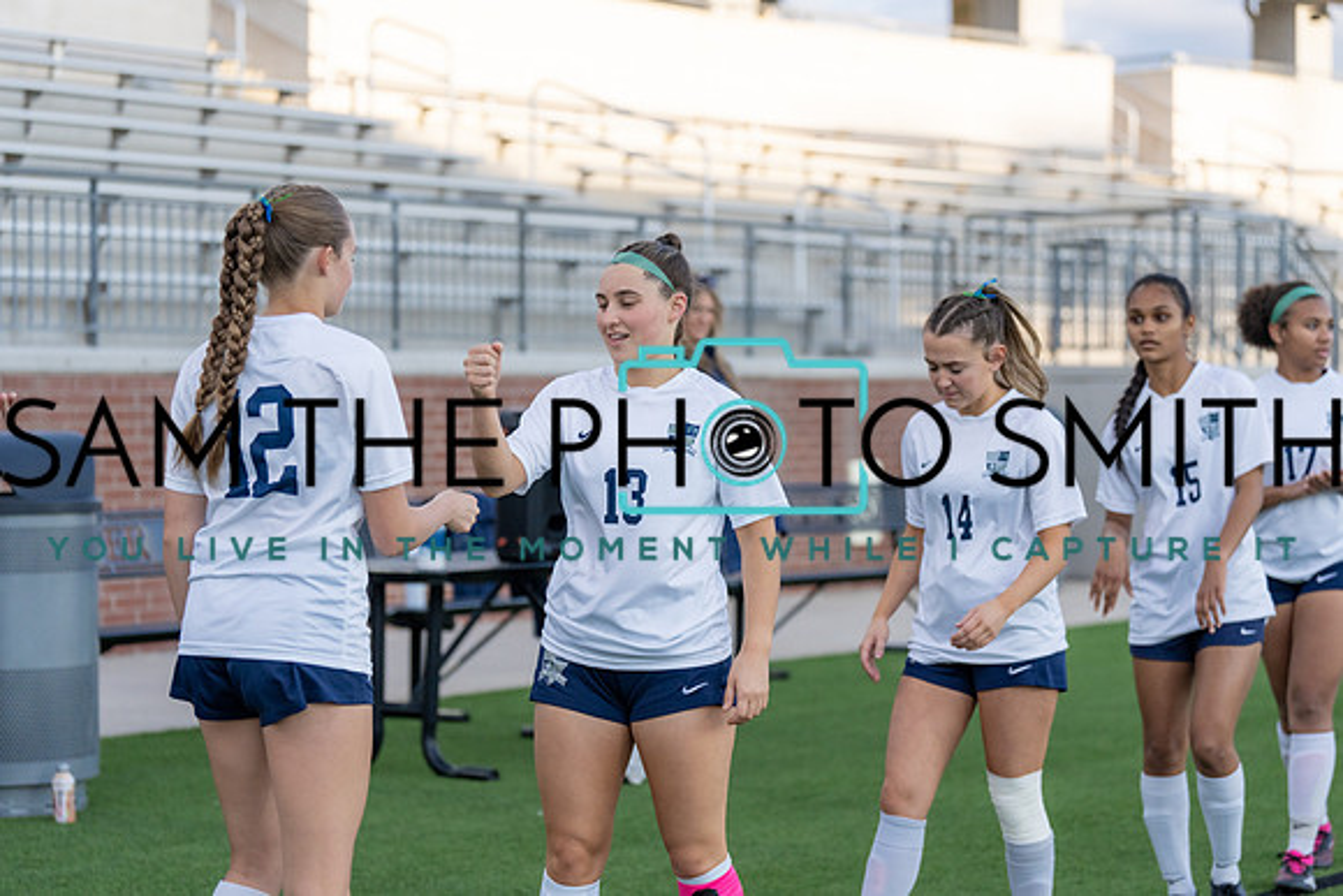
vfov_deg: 15.5
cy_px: 448
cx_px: 672
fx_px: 3284
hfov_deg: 23.1
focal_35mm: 88
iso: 1600
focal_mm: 88
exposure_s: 1/6400
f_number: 2.8
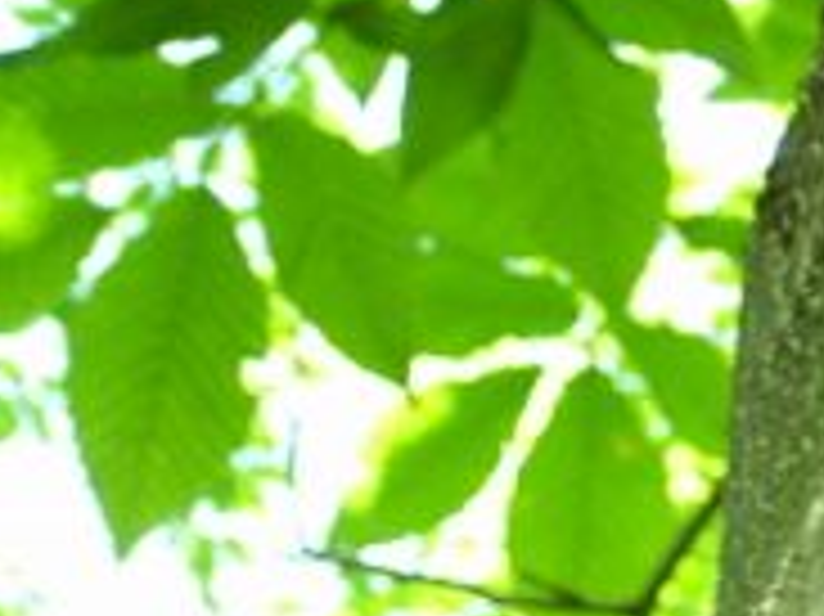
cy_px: 148
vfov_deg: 4.9
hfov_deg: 6.4
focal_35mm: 304
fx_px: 7232
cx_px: 1220
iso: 160
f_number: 4.3
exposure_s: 1/45
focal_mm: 14.3
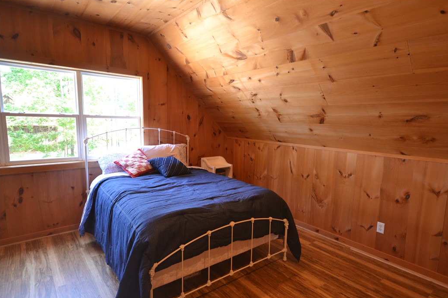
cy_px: 151
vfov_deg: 60.6
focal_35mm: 21
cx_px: 234
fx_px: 255
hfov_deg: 82.5
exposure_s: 1/40
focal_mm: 13
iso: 800
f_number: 4.5
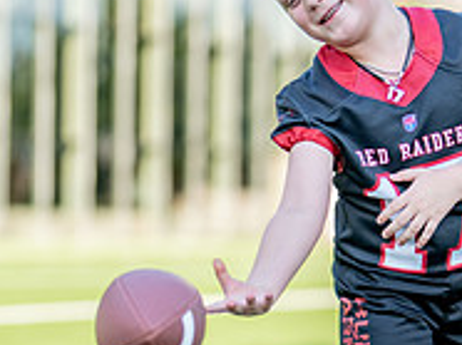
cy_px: 276
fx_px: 2146
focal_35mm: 161
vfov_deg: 9.2
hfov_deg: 12.2
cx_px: 397
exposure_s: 1/1250
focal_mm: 50
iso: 100
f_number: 1.2
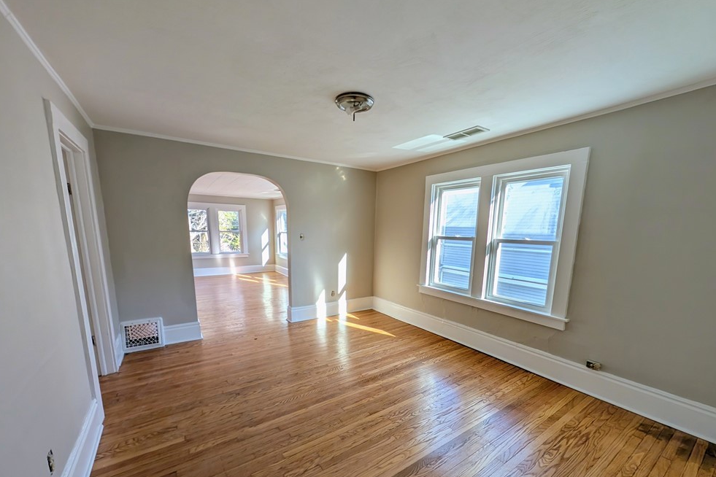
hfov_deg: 108.3
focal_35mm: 13
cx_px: 366
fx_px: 259
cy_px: 277
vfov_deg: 84.7
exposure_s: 1/148
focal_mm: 2.02
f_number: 1.7
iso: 47
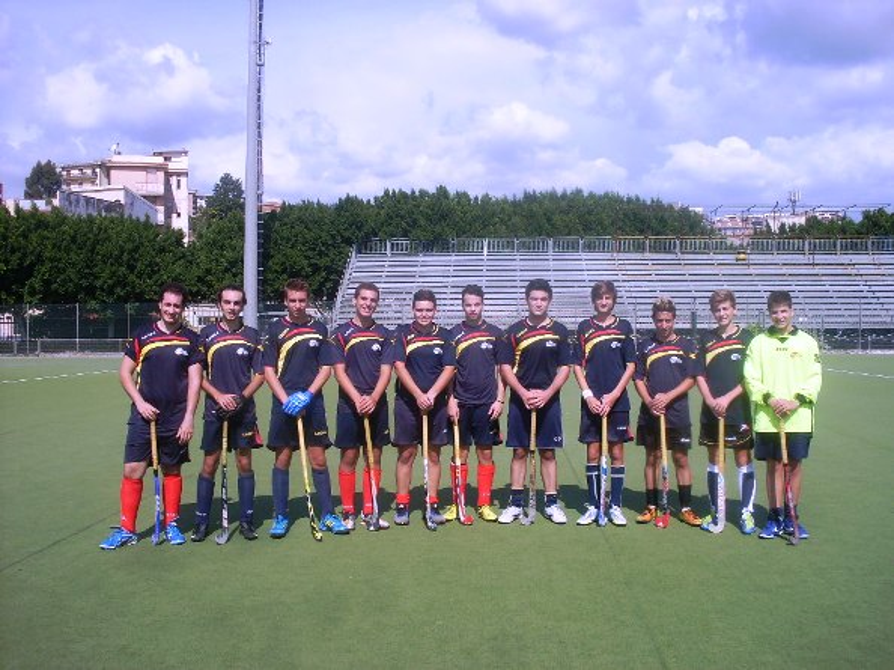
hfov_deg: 49.0
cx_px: 447
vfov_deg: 37.7
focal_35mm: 38
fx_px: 981
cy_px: 335
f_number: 8.4
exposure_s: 1/250
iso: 80
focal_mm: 6.3
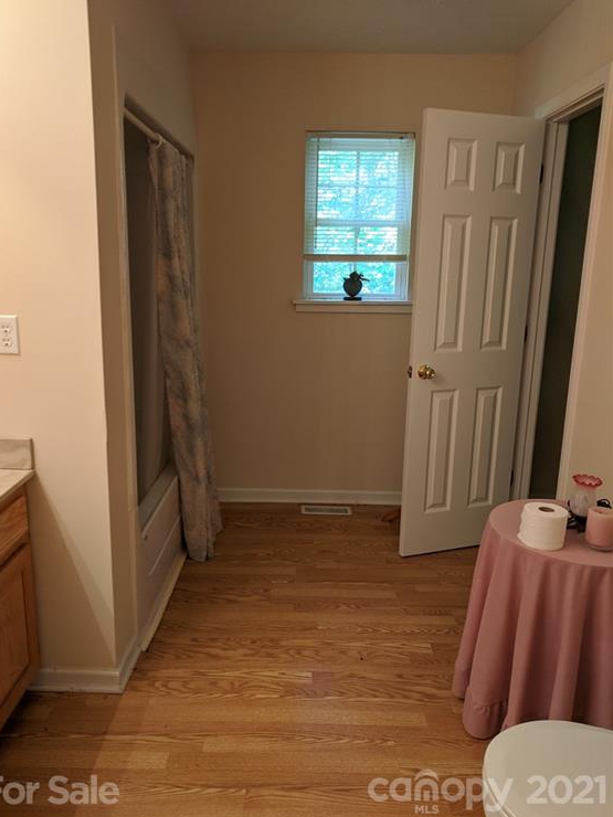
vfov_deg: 65.3
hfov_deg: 51.3
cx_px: 296
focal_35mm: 27
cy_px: 406
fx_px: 638
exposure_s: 1/60
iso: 201
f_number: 2
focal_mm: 4.67
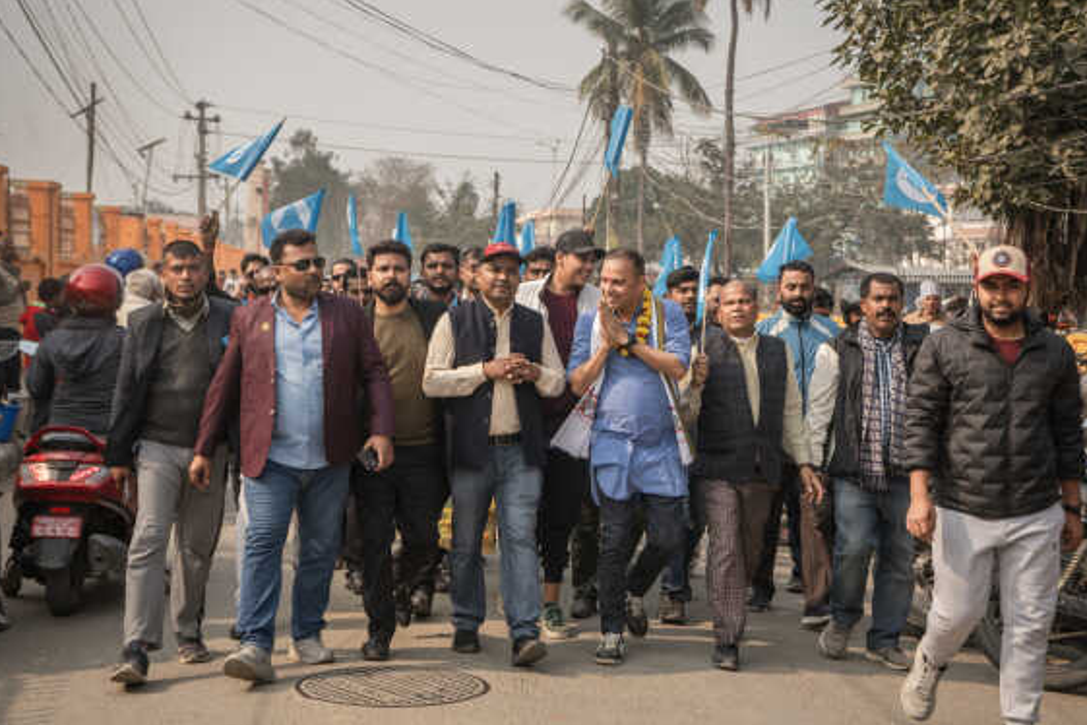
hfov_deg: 32.9
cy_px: 384
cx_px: 543
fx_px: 1842
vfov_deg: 22.3
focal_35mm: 61
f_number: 7.1
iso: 100
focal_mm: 57
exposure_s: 1/250
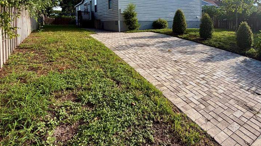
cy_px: 28
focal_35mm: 22
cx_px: 168
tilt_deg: -2.5
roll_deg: +0.6
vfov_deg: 48.4
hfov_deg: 79.2
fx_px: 152
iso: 32
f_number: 2.2
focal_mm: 2.22
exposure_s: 1/888
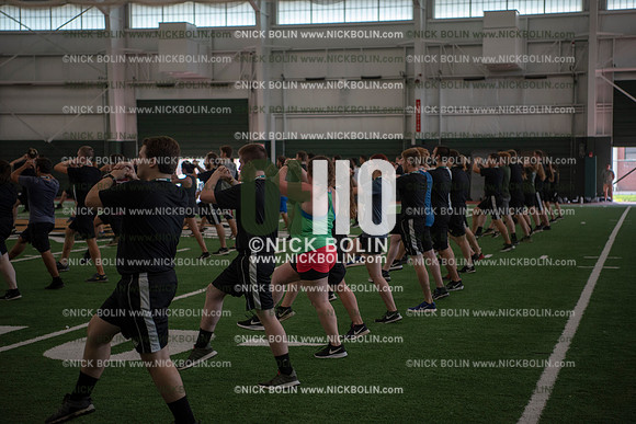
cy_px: 212
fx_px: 1237
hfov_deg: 28.8
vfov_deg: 19.5
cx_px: 318
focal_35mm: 70
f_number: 3.2
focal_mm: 70
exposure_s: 1/320
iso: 640
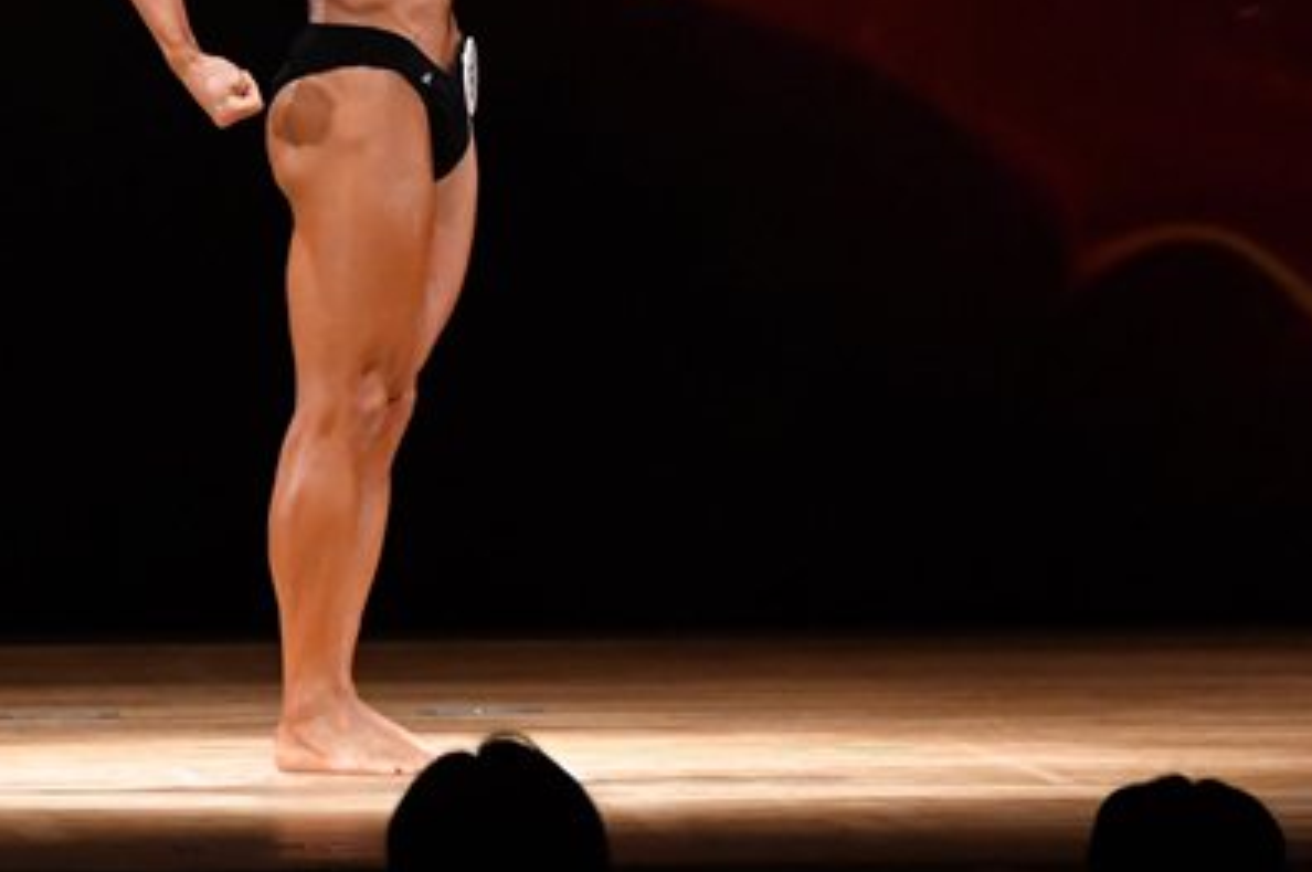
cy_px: 139
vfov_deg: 3.2
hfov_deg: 4.9
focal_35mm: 425
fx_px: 15470
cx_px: 422
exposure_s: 1/400
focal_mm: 145
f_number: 5.6
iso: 4000
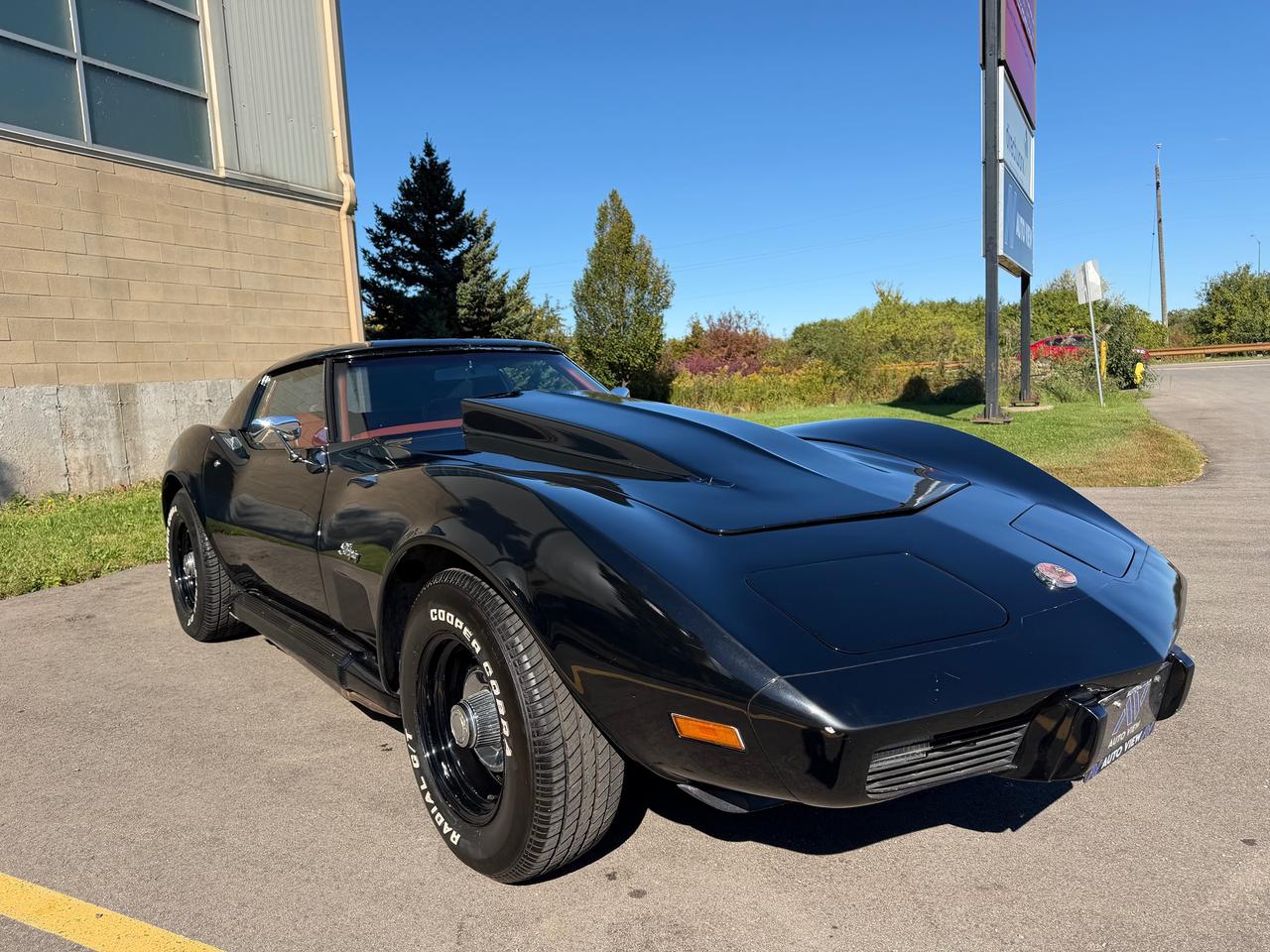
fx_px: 881
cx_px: 635
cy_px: 476
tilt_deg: -5.9
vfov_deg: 56.8
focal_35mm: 24
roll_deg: +2.8
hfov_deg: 71.6
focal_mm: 6.76
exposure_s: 1/3425
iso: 80
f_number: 1.78
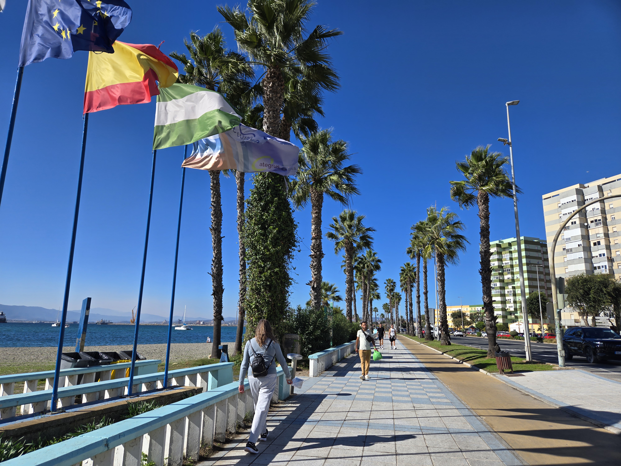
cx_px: 310
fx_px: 413
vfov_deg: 58.9
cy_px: 233
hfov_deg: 73.9
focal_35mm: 23
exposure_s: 1/2600
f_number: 1.8
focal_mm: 5.4
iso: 25
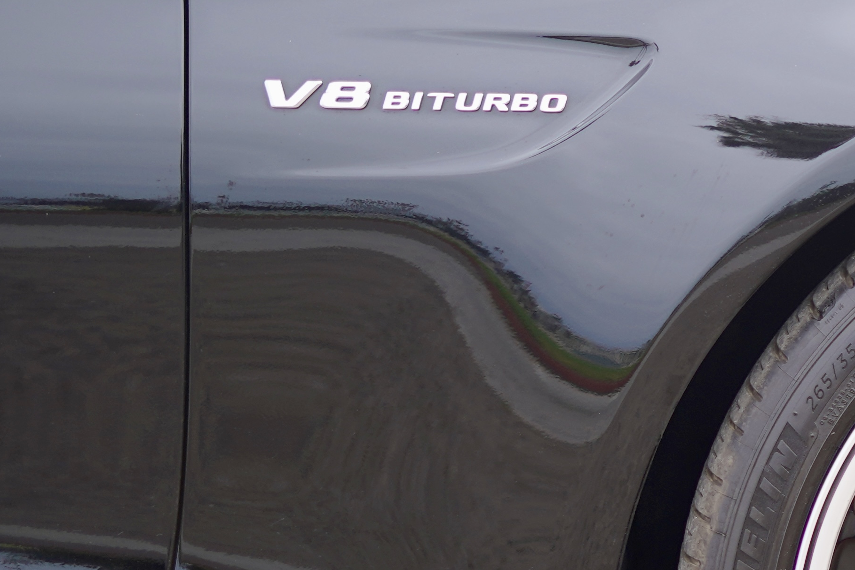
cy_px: 361
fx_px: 3918
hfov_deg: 11.9
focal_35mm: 165
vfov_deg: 8.3
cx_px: 1273
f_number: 2
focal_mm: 50
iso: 100
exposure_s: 1/1000
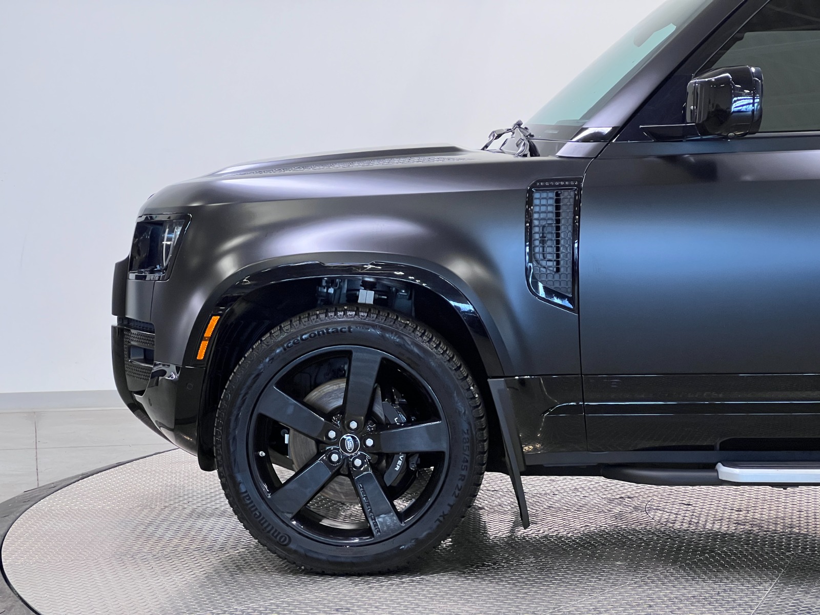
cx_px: 410
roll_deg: +0.3
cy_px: 308
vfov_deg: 19.1
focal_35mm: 77
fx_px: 1824
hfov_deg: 25.3
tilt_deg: -3.8
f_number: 2.8
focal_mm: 9
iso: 250
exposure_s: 1/120
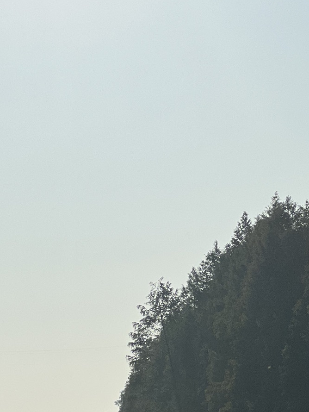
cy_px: 391
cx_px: 0
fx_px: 2058
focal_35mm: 173
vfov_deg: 11.3
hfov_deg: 8.5
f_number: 2.8
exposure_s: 1/4065
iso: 32
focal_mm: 9
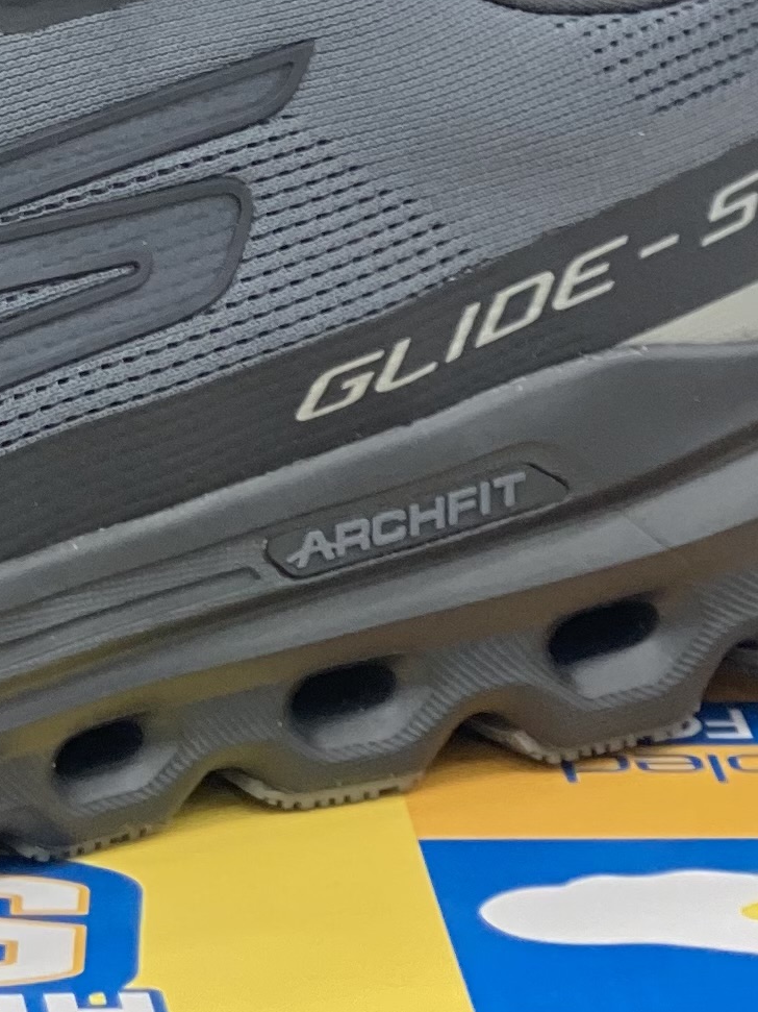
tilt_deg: -9.0
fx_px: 6308
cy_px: -398
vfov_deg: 9.0
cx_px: -49
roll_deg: -1.0
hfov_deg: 6.8
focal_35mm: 216
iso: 64
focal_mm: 6
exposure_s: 1/100
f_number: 2
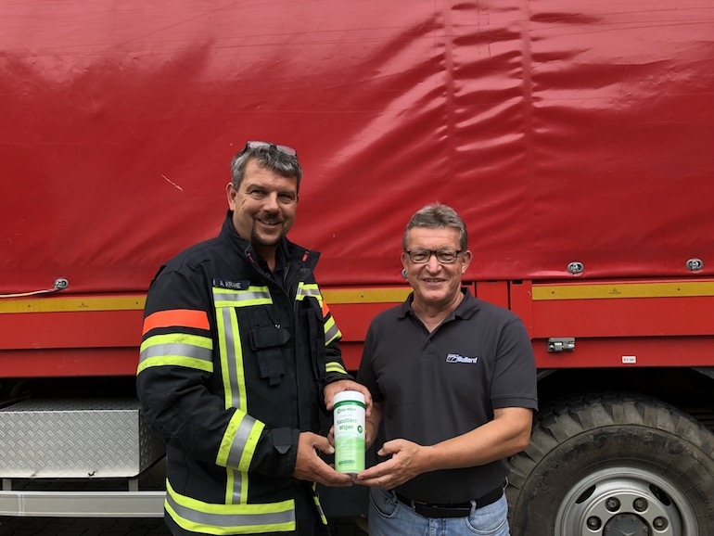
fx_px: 578
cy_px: 268
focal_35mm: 28
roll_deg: +1.0
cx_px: 357
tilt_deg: +0.9
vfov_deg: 49.8
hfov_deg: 63.4
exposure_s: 1/178
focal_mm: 3.99
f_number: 1.8
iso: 20
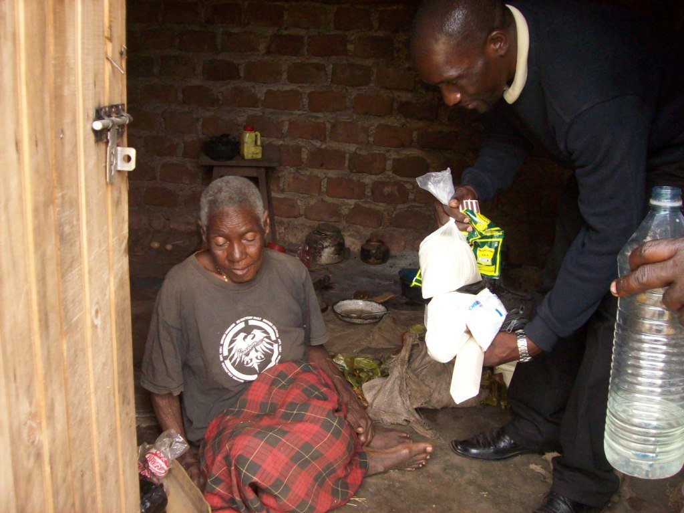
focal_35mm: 36
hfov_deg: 51.4
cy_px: 256
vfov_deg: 39.6
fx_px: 711
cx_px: 342
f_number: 2.7
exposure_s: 1/64
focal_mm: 6
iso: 200
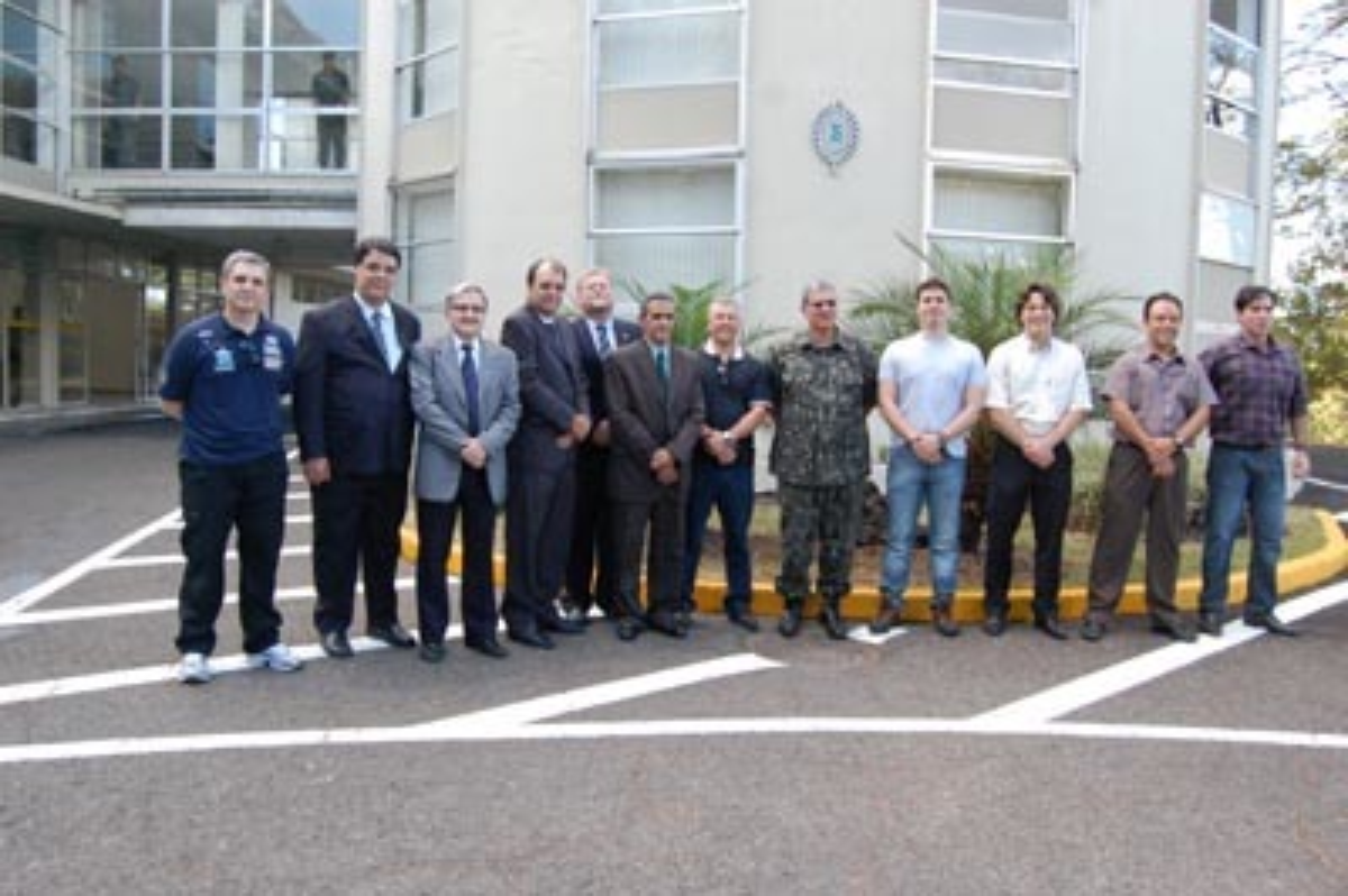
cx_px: 674
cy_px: 448
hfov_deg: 62.0
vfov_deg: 43.5
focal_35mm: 30
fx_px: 1122
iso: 1600
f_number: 5.6
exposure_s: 1/500
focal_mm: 20
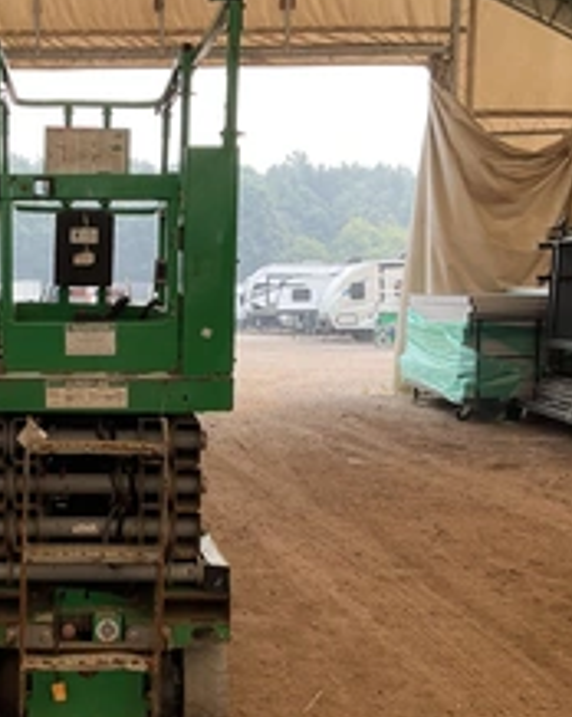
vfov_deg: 36.0
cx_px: 99
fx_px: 1102
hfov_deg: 28.4
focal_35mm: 52
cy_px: 388
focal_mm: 3
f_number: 1.8
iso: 20
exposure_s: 1/186
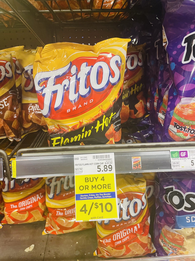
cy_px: 130
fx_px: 195
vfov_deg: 67.3
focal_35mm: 26
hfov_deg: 53.1
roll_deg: +1.8
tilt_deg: -22.2
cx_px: 98
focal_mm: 4.2
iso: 160
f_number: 1.6
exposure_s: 1/60
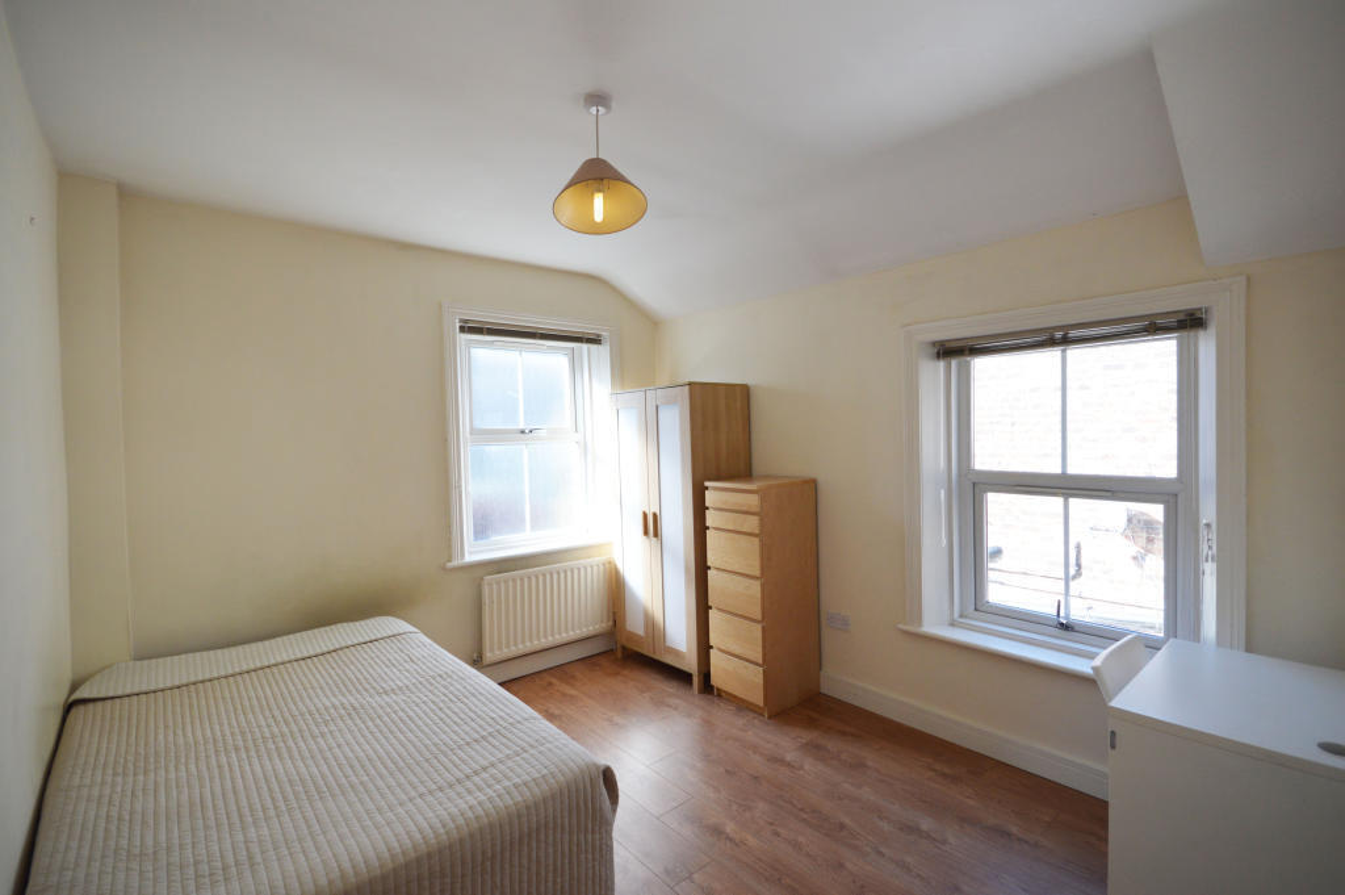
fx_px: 560
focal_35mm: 15
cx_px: 672
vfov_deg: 77.2
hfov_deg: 100.4
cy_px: 448
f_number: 5.6
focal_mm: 10
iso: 360
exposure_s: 1/125
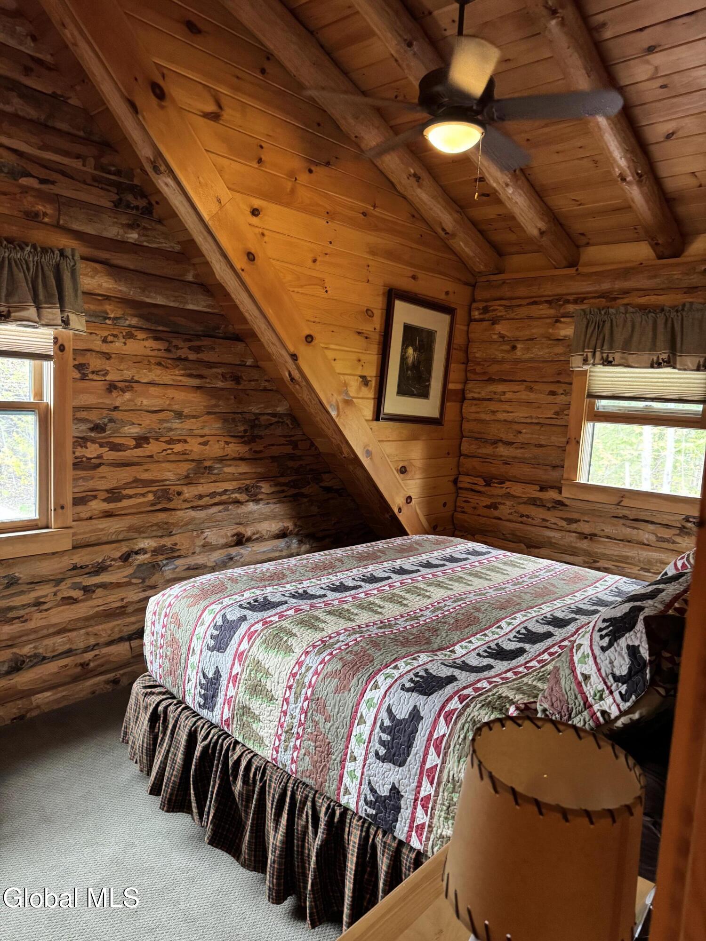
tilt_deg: -8.5
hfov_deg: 56.8
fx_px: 653
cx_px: 353
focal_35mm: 24
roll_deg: -2.3
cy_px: 470
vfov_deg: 71.6
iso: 500
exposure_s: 1/60
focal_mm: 6.76
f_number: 1.78
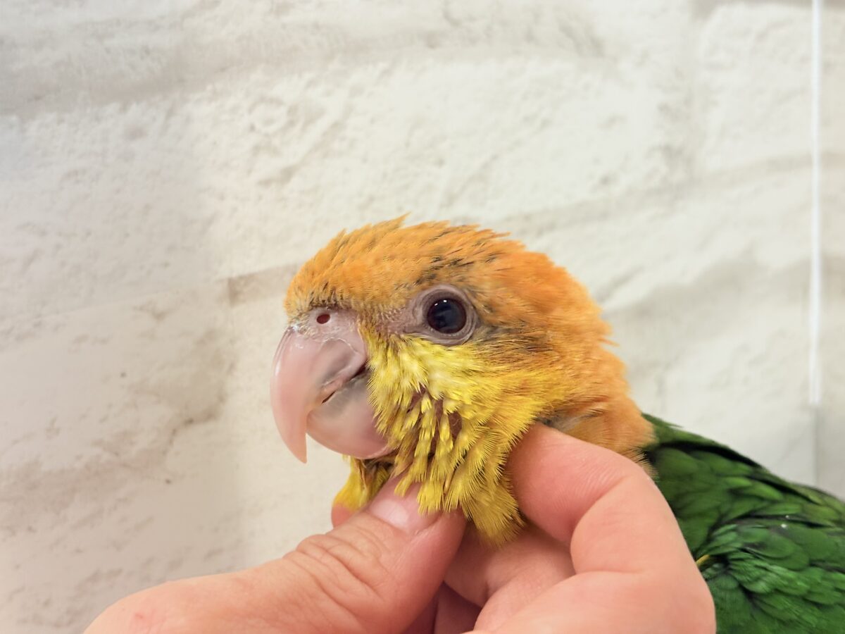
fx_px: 1269
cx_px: 422
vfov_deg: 28.0
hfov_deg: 36.8
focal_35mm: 52
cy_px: 317
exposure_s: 1/100
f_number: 1.6
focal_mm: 5.96
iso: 125
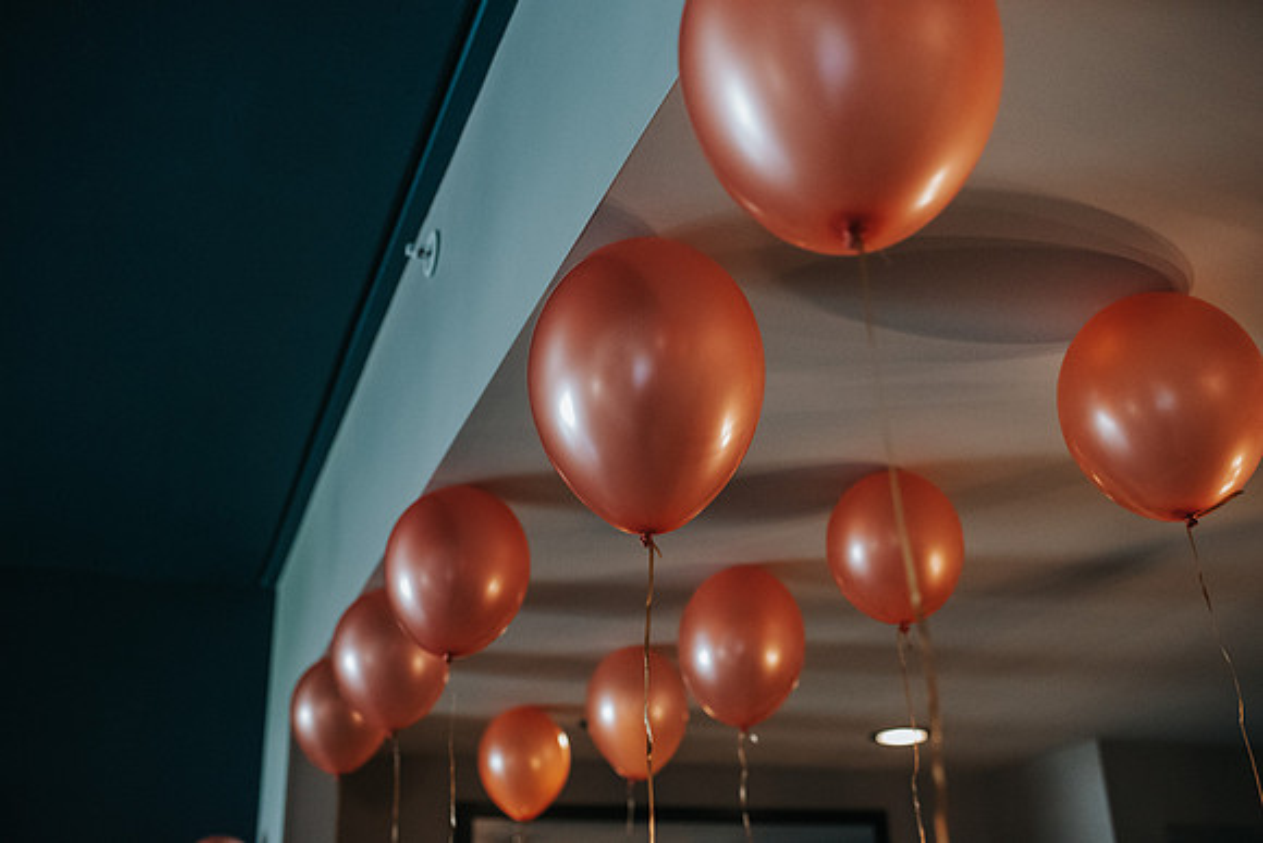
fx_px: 1228
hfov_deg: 54.4
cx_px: 632
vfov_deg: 37.9
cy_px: 422
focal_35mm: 35
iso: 8000
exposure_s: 1/640
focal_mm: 35
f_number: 2.5
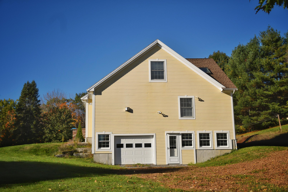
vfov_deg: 29.9
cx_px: 144
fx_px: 360
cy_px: 96
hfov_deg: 43.6
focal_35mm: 45
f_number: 4
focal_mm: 30
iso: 100
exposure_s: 1/2500
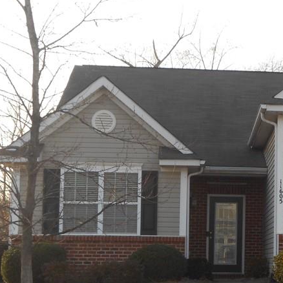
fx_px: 842
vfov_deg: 19.0
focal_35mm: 91
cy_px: 204
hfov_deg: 18.3
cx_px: 323
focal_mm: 7.8
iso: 125
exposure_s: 1/250
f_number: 4.5
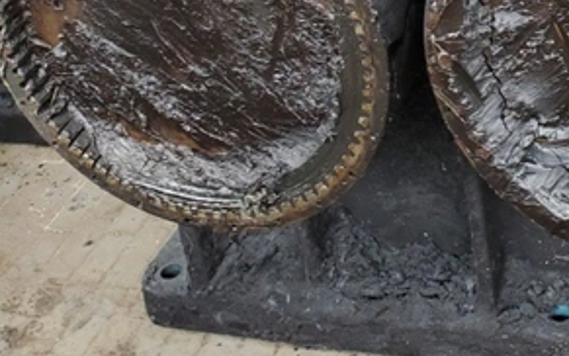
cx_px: 460
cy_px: -153
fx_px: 1101
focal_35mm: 71
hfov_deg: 28.3
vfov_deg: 16.9
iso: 200
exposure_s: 1/50
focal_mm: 4.3
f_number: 2.4
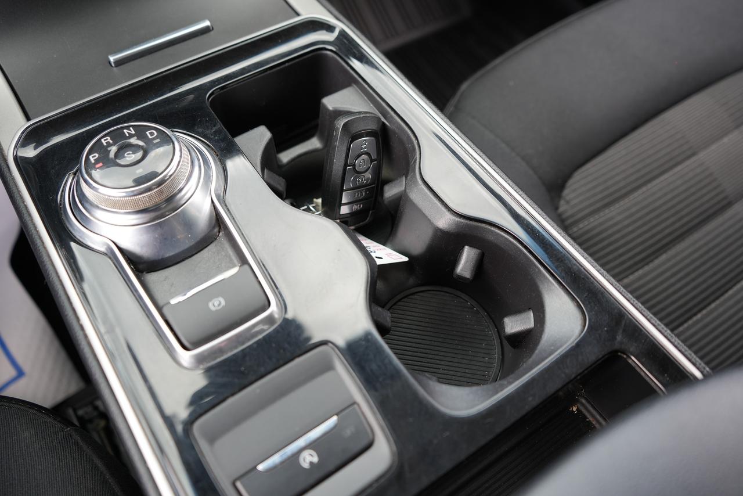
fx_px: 578
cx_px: 372
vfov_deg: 46.4
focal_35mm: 28
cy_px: 248
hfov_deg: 65.5
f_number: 4
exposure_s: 1/60
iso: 200
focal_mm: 28
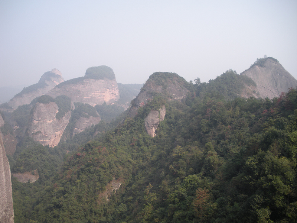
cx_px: 148
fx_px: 309
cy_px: 112
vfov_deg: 39.7
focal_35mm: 36
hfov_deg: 51.4
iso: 64
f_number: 3.5
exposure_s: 1/352
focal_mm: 6.3
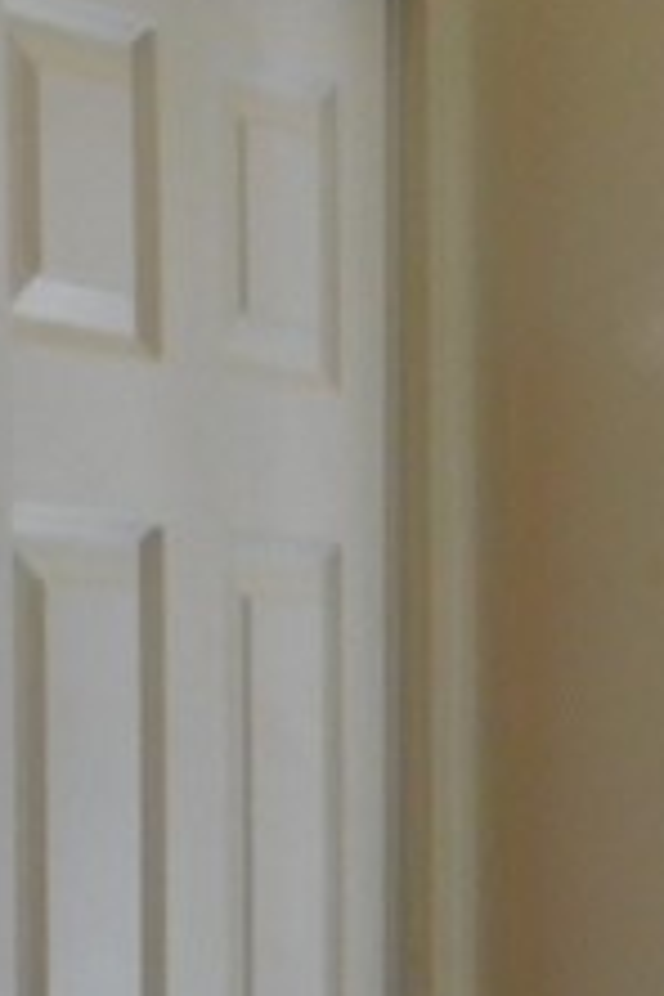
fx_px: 5976
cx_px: 1270
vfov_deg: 9.4
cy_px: 1261
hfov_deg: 6.2
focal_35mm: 216
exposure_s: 1/30
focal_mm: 8
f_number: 3.7
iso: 160
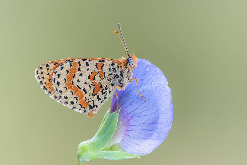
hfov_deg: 11.4
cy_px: 82
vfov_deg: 7.6
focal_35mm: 180
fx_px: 1235
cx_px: 124
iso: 80
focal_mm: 180
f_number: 3.5
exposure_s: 1/3
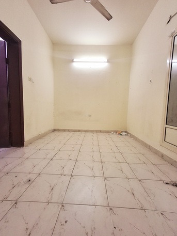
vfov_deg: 94.5
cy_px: 118
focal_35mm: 16
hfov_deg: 78.1
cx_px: 88
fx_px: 109
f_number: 2.2
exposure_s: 1/50
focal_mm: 1.64
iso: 160
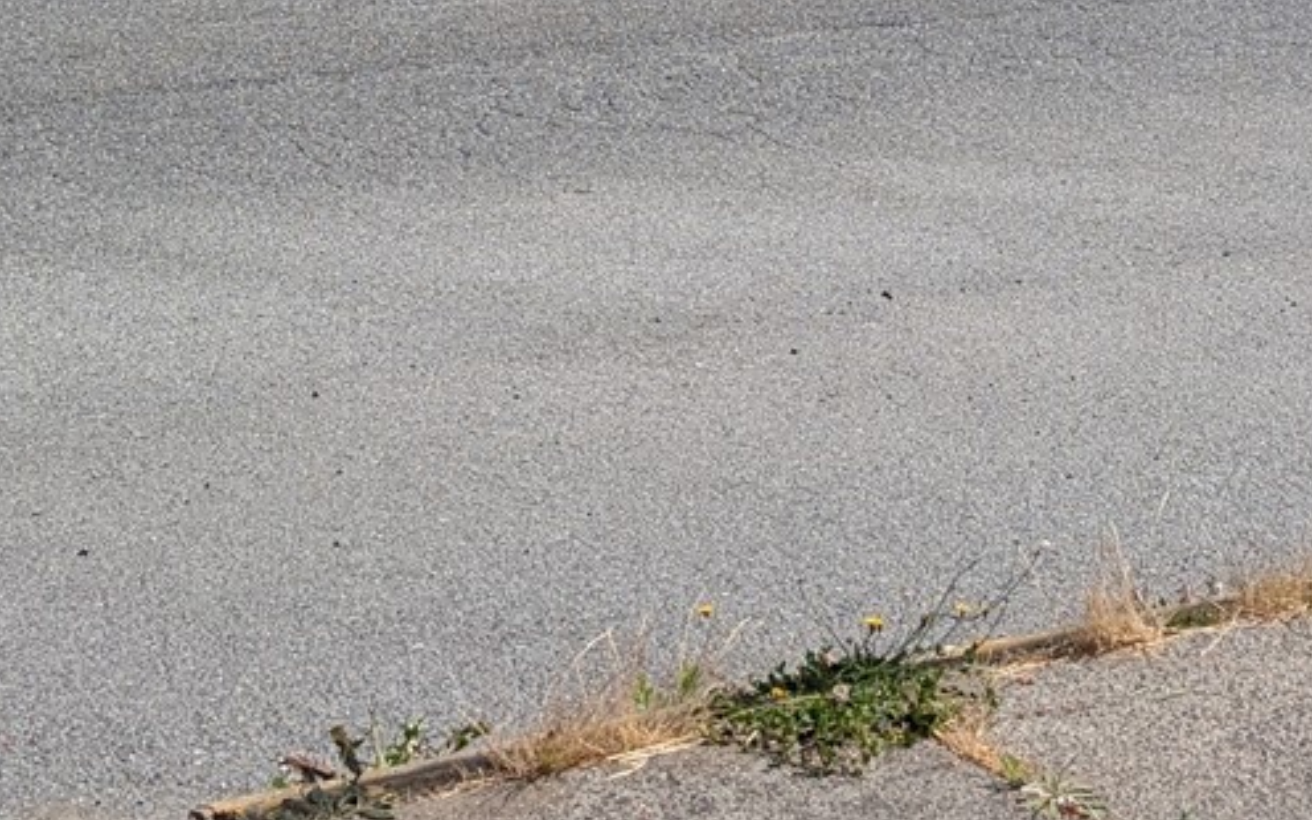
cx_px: 579
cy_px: -702
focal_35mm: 82
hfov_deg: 25.2
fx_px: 2932
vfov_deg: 14.0
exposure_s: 1/1783
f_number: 1.68
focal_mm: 6.9
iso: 23
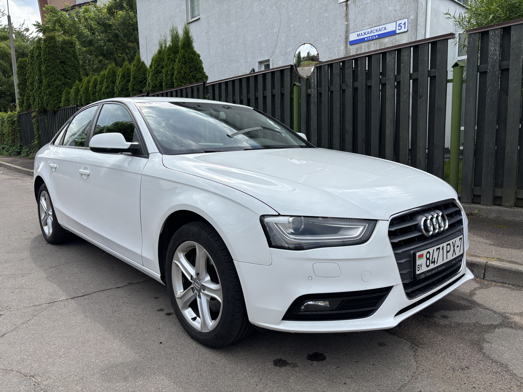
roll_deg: +2.3
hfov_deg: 67.3
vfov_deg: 53.1
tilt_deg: -7.6
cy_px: 196
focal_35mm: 26
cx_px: 262
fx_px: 393
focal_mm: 5.96
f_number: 1.6
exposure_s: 1/3534
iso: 50
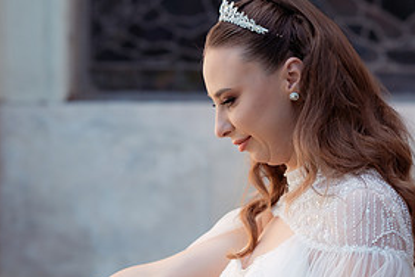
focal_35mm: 203
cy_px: 307
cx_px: 198
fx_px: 2340
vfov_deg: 6.7
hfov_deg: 10.1
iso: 200
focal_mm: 85
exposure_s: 1/320
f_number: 3.5
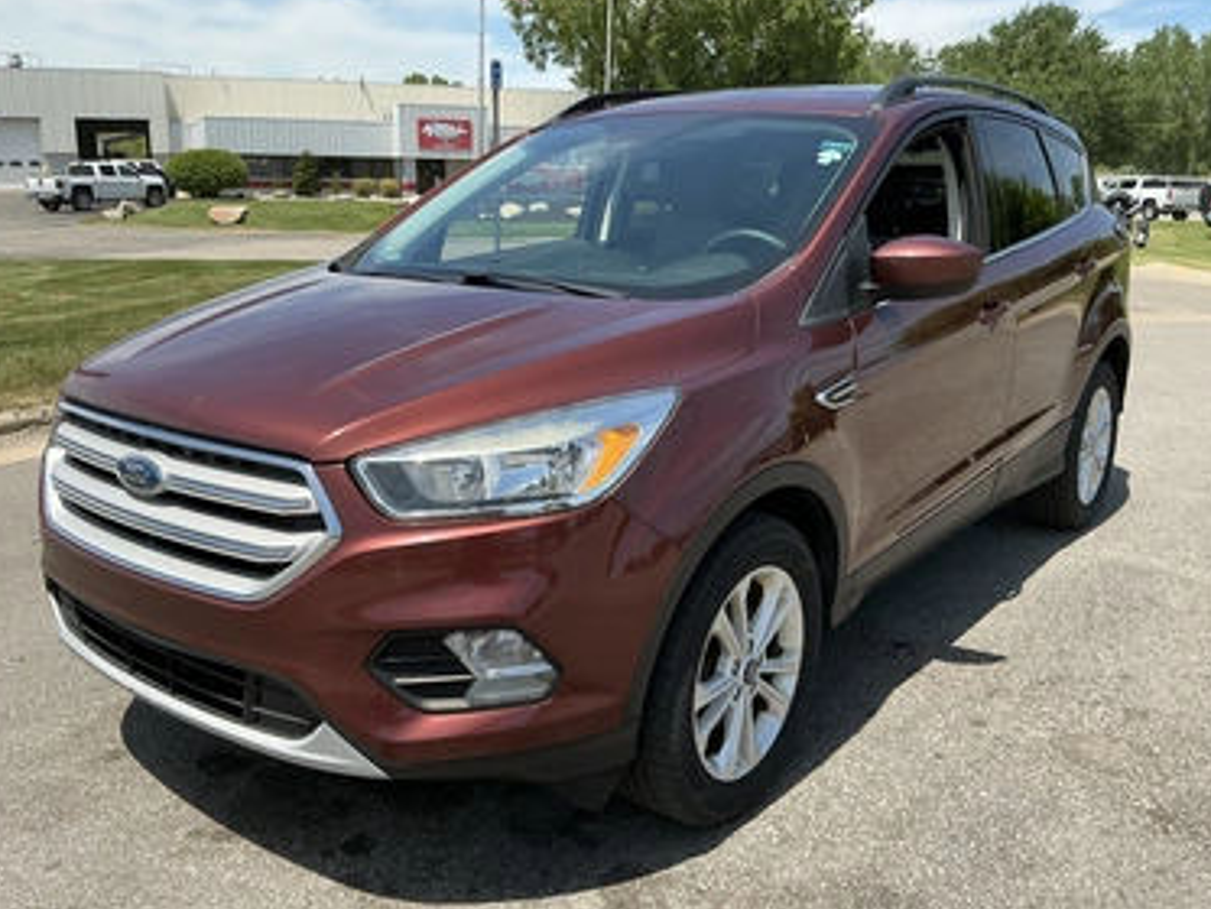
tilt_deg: -15.5
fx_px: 1050
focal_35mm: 30
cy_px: 467
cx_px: 578
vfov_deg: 46.8
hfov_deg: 59.9
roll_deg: -1.1
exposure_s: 1/1279
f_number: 1.8
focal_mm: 3
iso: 25
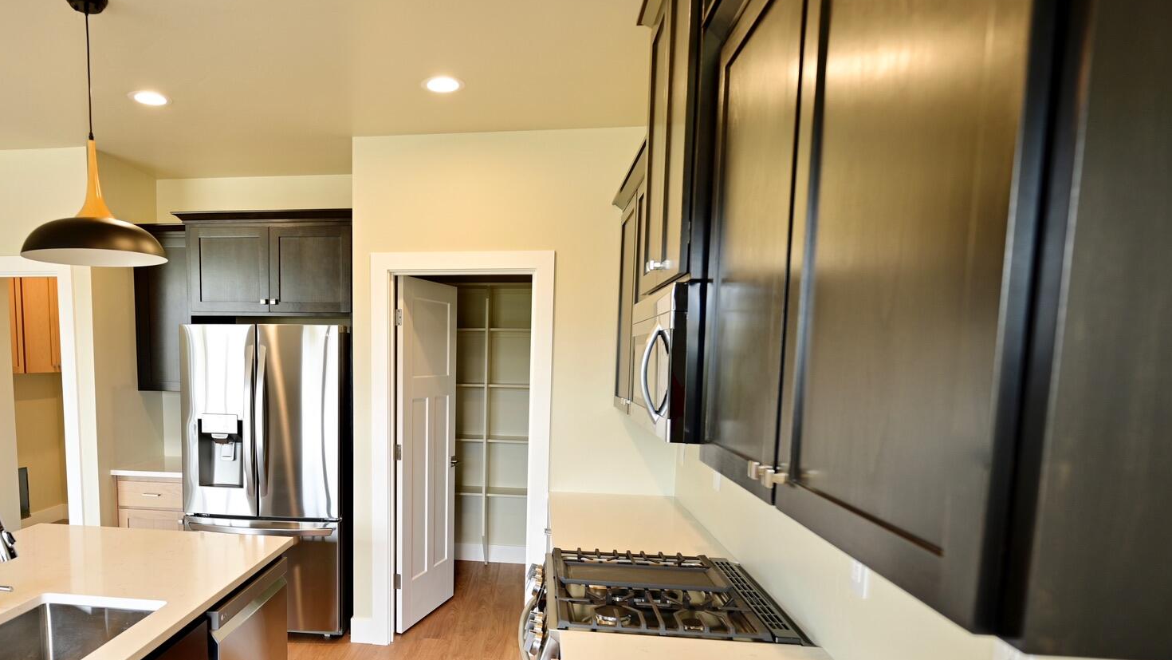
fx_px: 715
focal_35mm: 23
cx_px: 428
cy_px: 436
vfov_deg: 48.7
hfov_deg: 77.1
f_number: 2.8
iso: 80
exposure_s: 1/20
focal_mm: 14
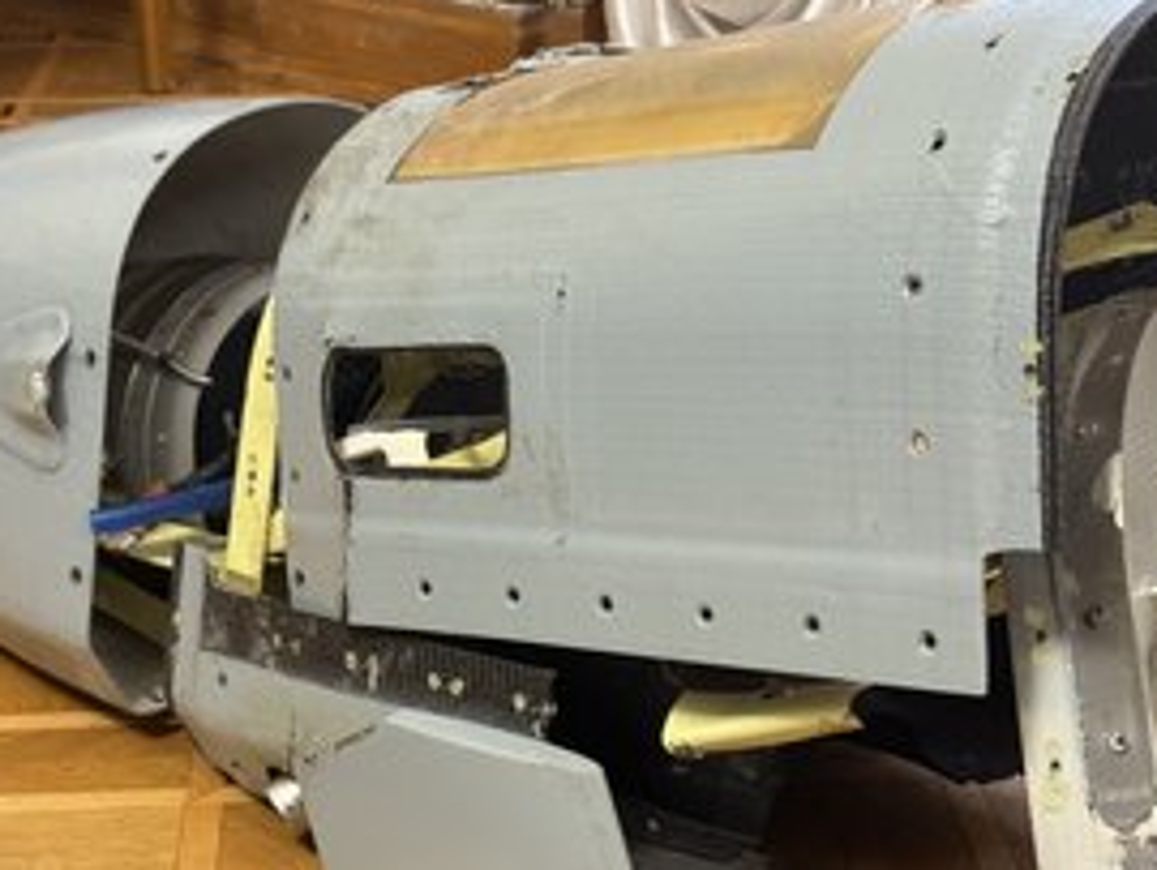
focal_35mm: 77
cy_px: 416
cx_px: 570
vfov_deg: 19.2
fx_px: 2576
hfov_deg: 25.3
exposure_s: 1/50
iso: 100
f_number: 1.6
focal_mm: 5.96
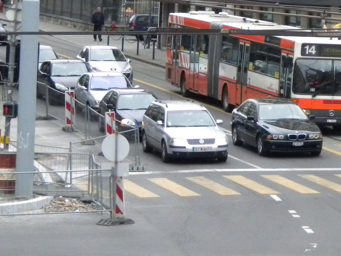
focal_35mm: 228
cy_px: 25
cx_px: 276
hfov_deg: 8.7
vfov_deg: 6.5
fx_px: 2246
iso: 400
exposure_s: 1/348
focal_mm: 18.9
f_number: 5.9
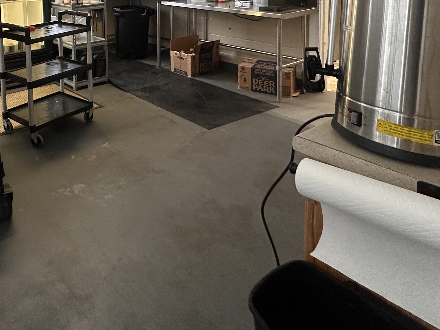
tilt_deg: -4.1
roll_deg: +2.5
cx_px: 55
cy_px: -6
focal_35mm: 30
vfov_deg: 40.5
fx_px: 381
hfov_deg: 53.5
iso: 200
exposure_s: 1/60
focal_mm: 2.22
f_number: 2.2
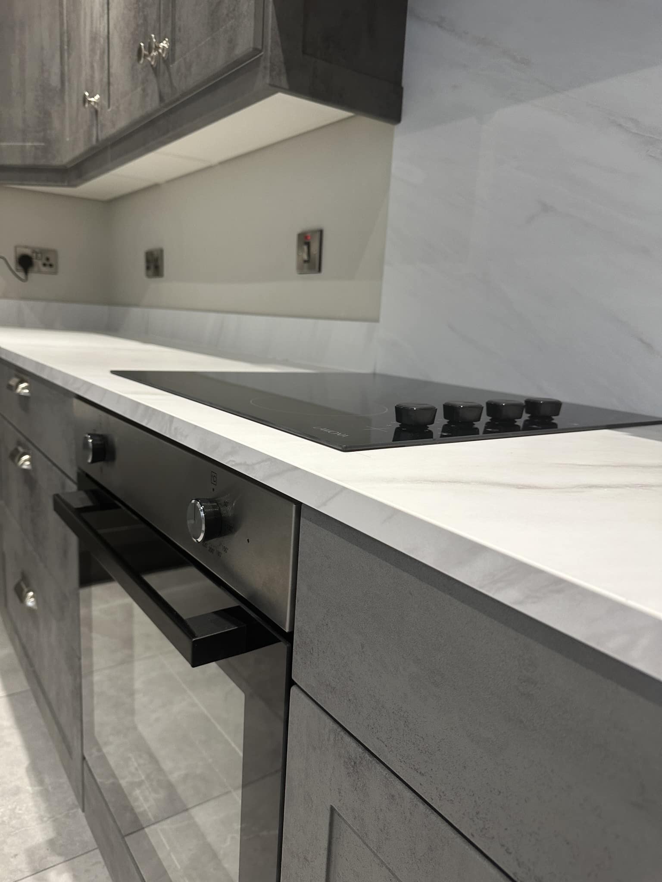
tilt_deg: -12.1
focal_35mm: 24
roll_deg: -2.4
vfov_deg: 71.6
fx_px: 612
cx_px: 331
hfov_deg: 56.8
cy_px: 441
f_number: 1.78
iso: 200
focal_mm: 6.86
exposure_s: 1/50
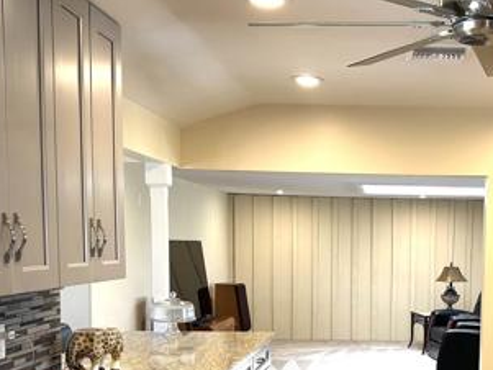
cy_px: 301
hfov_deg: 36.1
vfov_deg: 27.9
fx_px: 727
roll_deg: -0.9
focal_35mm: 51
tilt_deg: -4.6
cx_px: 403
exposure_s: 1/60
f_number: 1.78
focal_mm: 6.86
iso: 125
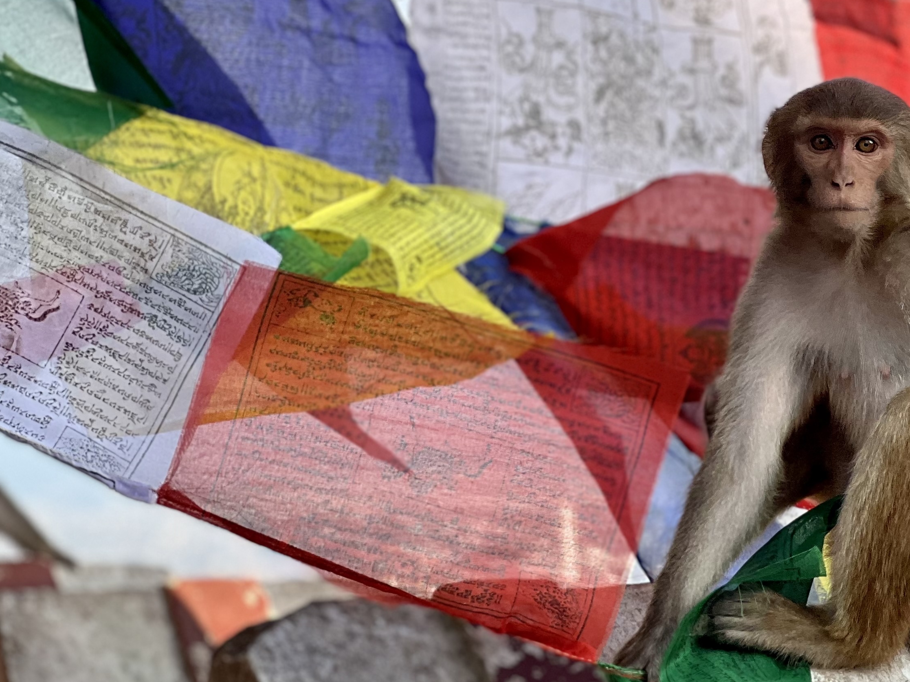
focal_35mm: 139
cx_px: 819
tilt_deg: +4.7
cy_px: 201
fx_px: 3654
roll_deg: +3.1
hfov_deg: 14.1
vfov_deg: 10.7
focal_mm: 9
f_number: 2.8
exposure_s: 1/449
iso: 32
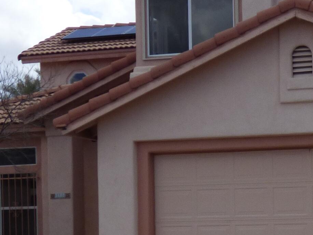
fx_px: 886
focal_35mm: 98
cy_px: 159
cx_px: 283
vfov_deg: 15.1
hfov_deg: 19.7
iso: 100
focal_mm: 5.29
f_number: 3.3
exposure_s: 1/1300
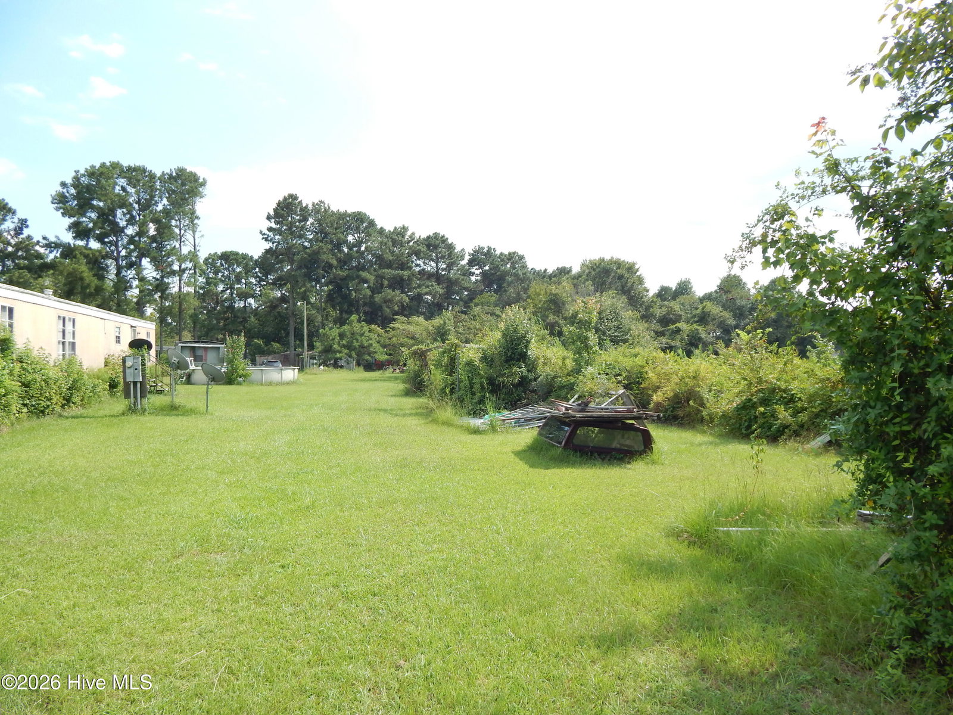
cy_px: 358
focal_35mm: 23
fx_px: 633
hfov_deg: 73.9
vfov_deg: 58.9
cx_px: 476
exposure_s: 1/800
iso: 125
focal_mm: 4
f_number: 3
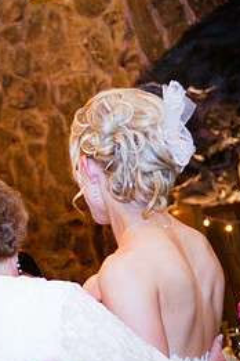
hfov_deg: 9.2
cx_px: -61
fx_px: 1470
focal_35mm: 147
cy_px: 228
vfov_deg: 13.9
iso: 1600
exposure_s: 1/60
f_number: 2.8
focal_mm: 44
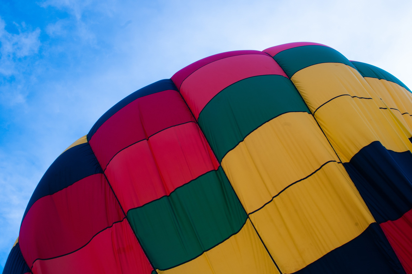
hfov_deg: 37.9
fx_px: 600
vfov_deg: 25.7
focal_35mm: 52
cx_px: 206
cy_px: 137
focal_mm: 35
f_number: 13
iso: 400
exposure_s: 1/250
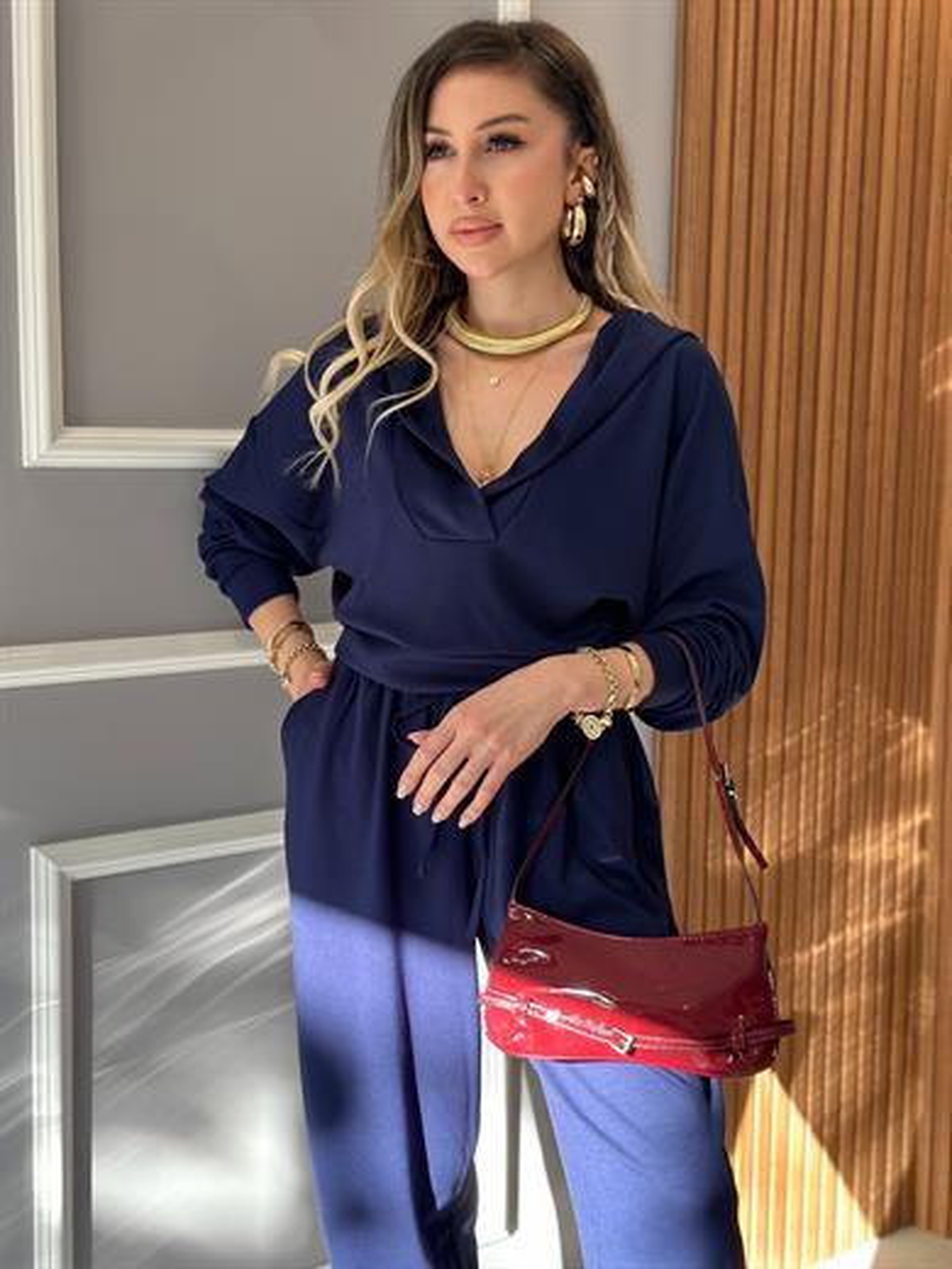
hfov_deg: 30.3
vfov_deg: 39.7
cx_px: 476
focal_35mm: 48
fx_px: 1760
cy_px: 634
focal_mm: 6.86
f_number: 1.78
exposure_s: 1/148
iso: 125
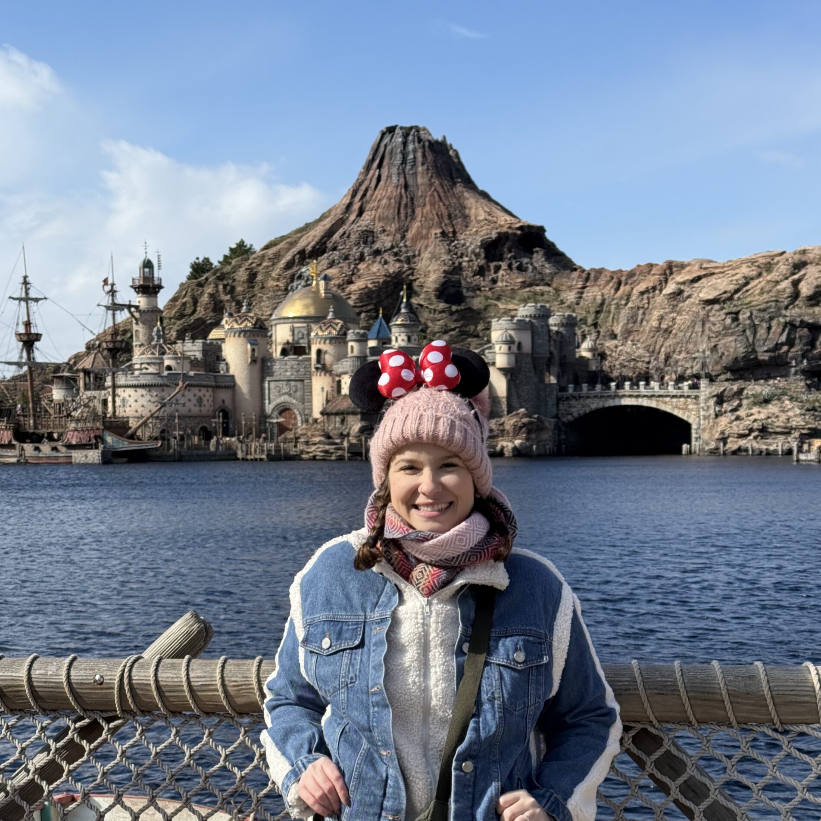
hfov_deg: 30.0
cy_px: 507
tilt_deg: -1.3
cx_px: 411
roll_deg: +1.1
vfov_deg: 29.9
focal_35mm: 57
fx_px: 1529
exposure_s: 1/3534
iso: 64
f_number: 1.78
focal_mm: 6.76
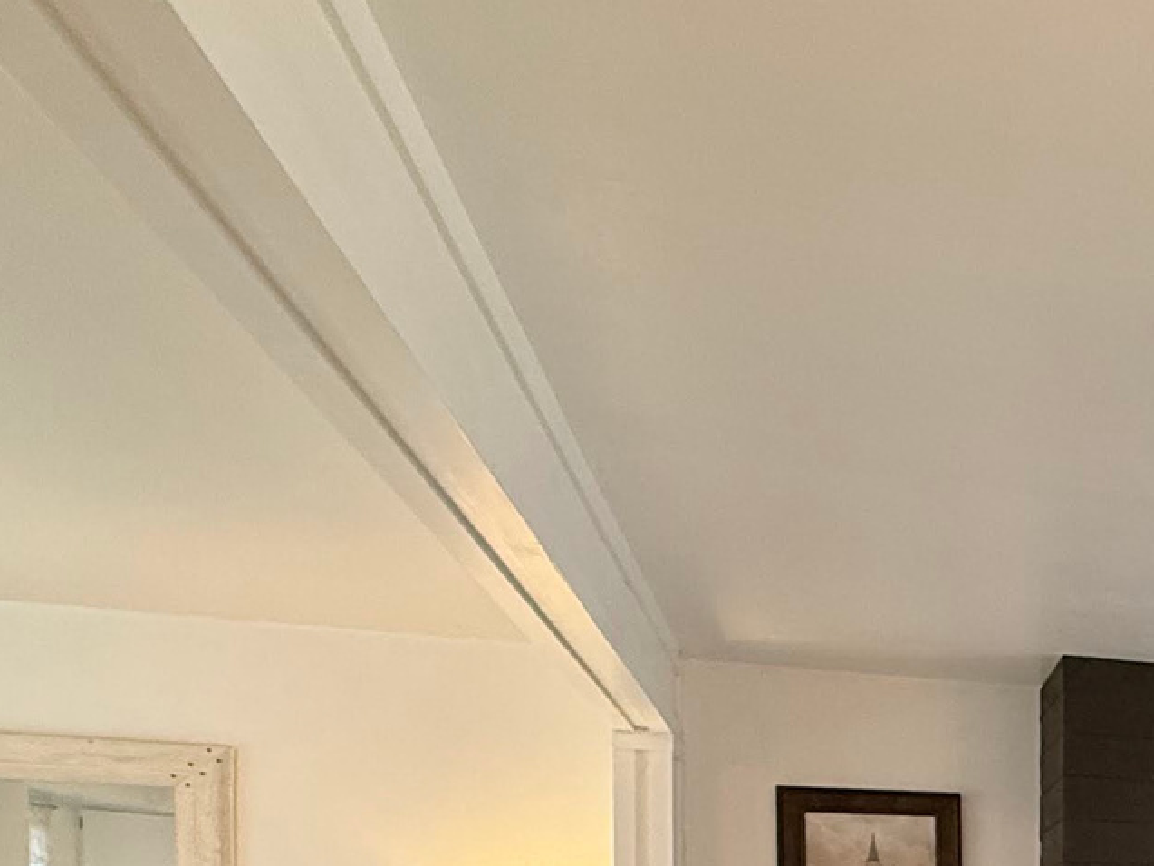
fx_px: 1500
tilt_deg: -0.8
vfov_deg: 28.6
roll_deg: -0.4
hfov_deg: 31.1
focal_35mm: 45
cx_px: 1554
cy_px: 1000
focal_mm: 2.22
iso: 320
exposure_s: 1/120
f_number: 2.2
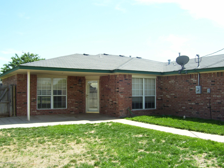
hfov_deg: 50.1
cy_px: 84
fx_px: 239
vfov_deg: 38.7
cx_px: 112
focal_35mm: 37
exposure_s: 1/250
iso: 80
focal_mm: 6
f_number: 4.8
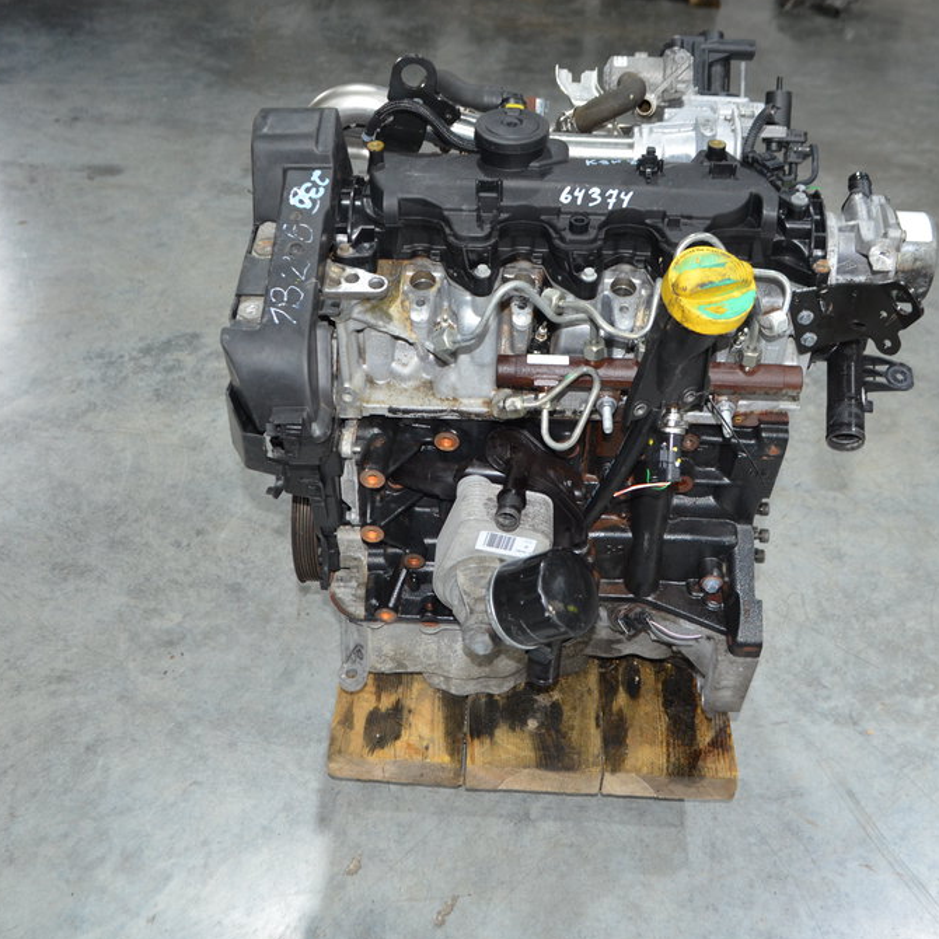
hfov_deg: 47.2
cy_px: 470
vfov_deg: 47.2
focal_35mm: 35
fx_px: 1074
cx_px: 475
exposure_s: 1/60
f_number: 3.5
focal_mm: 18
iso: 800
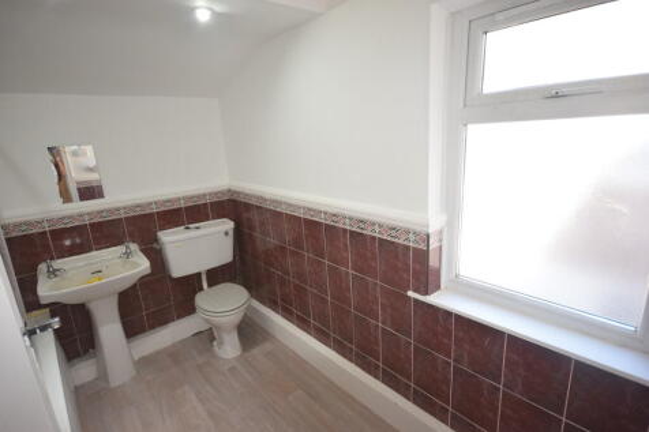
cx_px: 324
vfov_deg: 67.3
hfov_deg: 90.0
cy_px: 216
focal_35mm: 18
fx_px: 324
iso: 800
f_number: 5
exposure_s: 1/100
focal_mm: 12
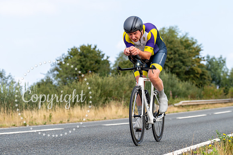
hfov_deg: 19.2
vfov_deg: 12.9
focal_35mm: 106
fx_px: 688
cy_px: 70
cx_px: 122
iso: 160
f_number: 4.5
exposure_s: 1/1000
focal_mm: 90
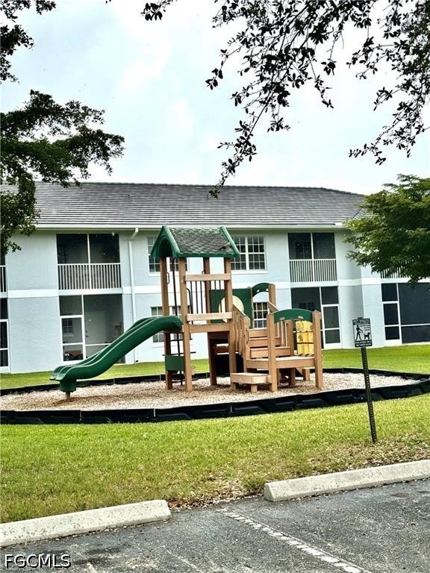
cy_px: 286
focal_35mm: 48
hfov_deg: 30.3
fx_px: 795
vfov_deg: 39.7
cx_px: 215
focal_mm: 6.76
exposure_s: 1/1724
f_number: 1.78
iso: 64
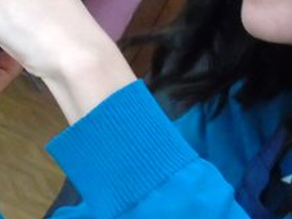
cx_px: 103
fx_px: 1248
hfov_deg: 13.3
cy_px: 45
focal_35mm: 148
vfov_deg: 10.0
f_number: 3.9
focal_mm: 7.1
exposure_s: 1/100
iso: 800
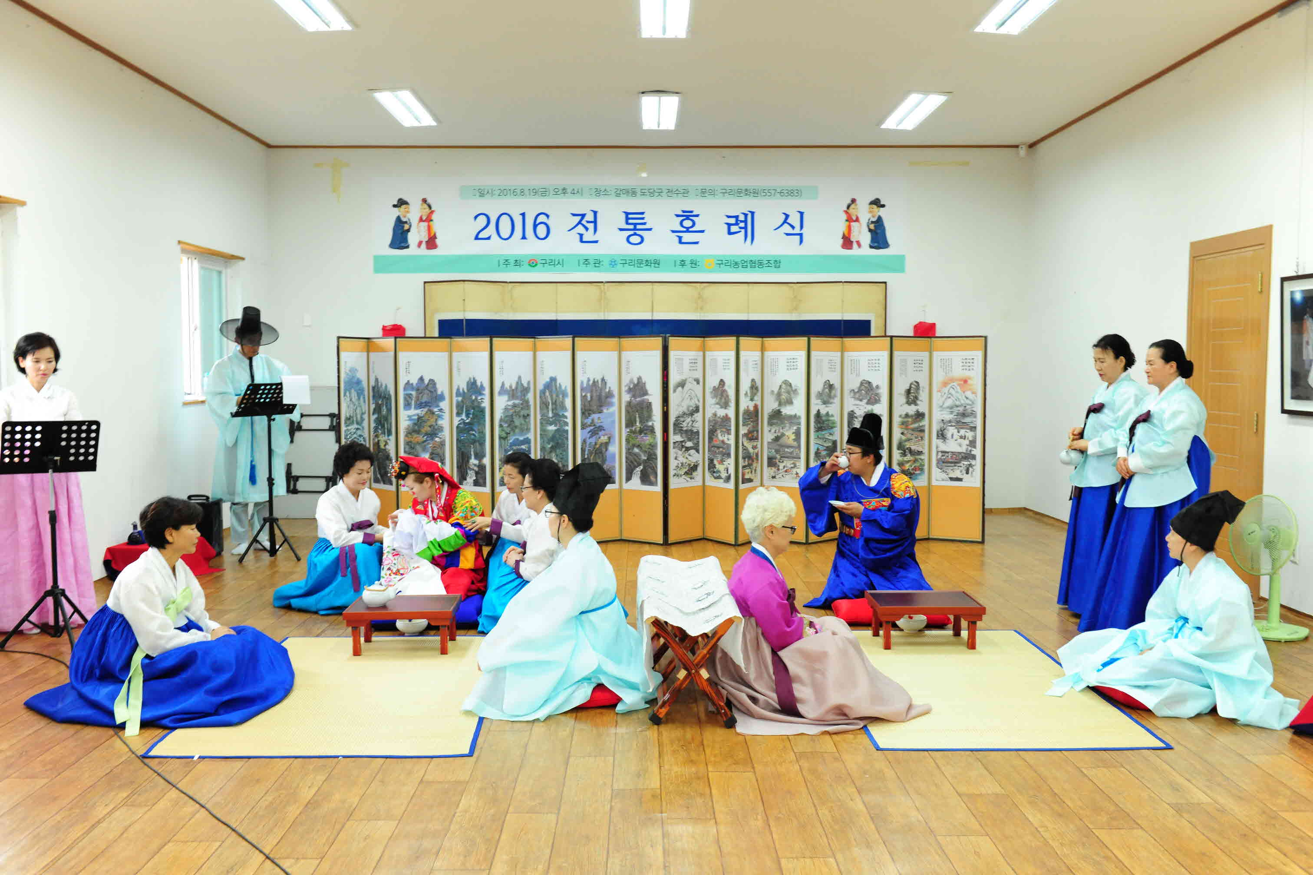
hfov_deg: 58.7
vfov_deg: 41.1
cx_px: 656
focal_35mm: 32
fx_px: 1167
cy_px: 438
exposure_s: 1/60
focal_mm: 32
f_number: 5.6
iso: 1600
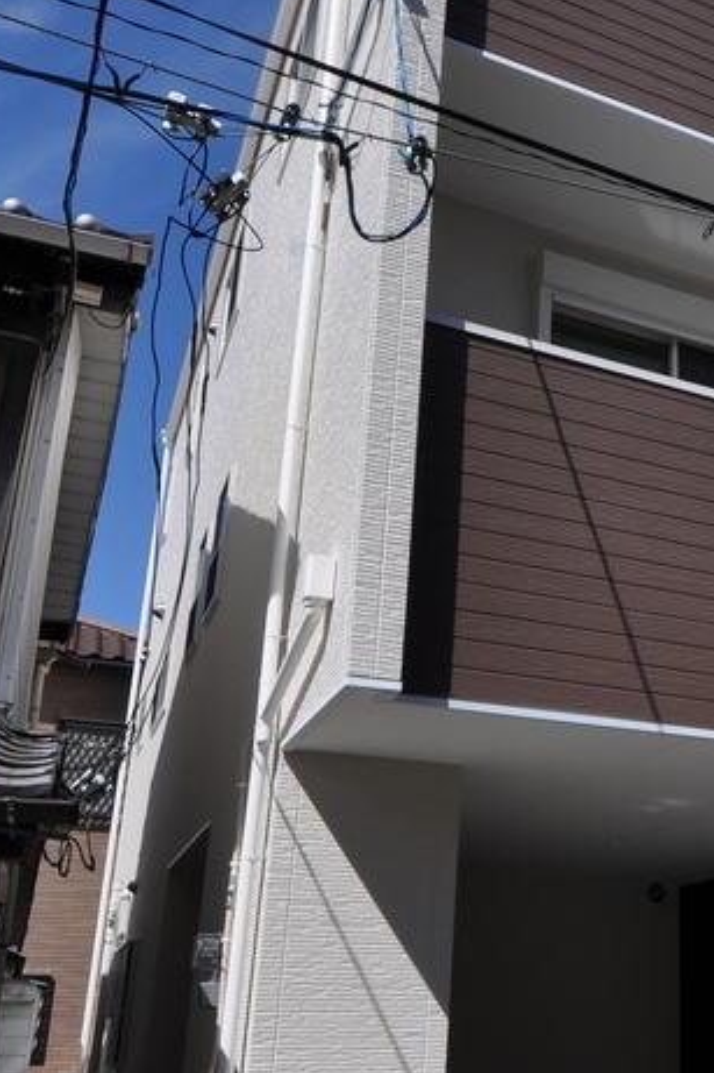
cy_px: 626
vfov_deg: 49.4
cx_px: 711
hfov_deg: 31.6
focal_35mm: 39
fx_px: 1161
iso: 200
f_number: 9.5
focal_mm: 10
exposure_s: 1/350
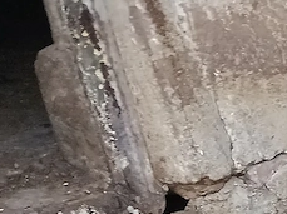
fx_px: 869
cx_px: 610
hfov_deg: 14.7
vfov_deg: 12.5
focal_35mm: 105
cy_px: 422
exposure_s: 1/100
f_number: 1.75
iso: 2505
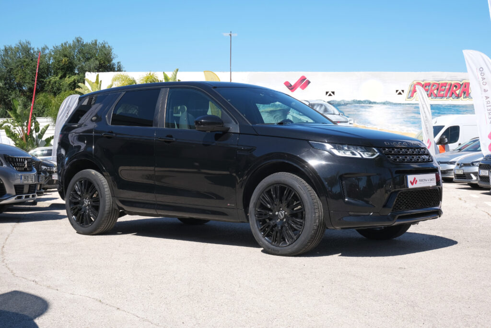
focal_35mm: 54
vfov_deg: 25.1
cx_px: 246
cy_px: 164
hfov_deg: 36.9
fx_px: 737
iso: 160
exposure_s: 1/250
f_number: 9
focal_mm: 36.3
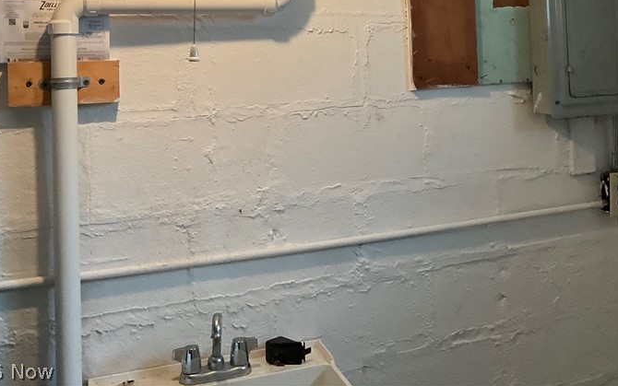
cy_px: 33
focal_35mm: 47
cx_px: 430
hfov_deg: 41.9
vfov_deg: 26.4
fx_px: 792
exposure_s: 1/60
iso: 160
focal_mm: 3
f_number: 1.8
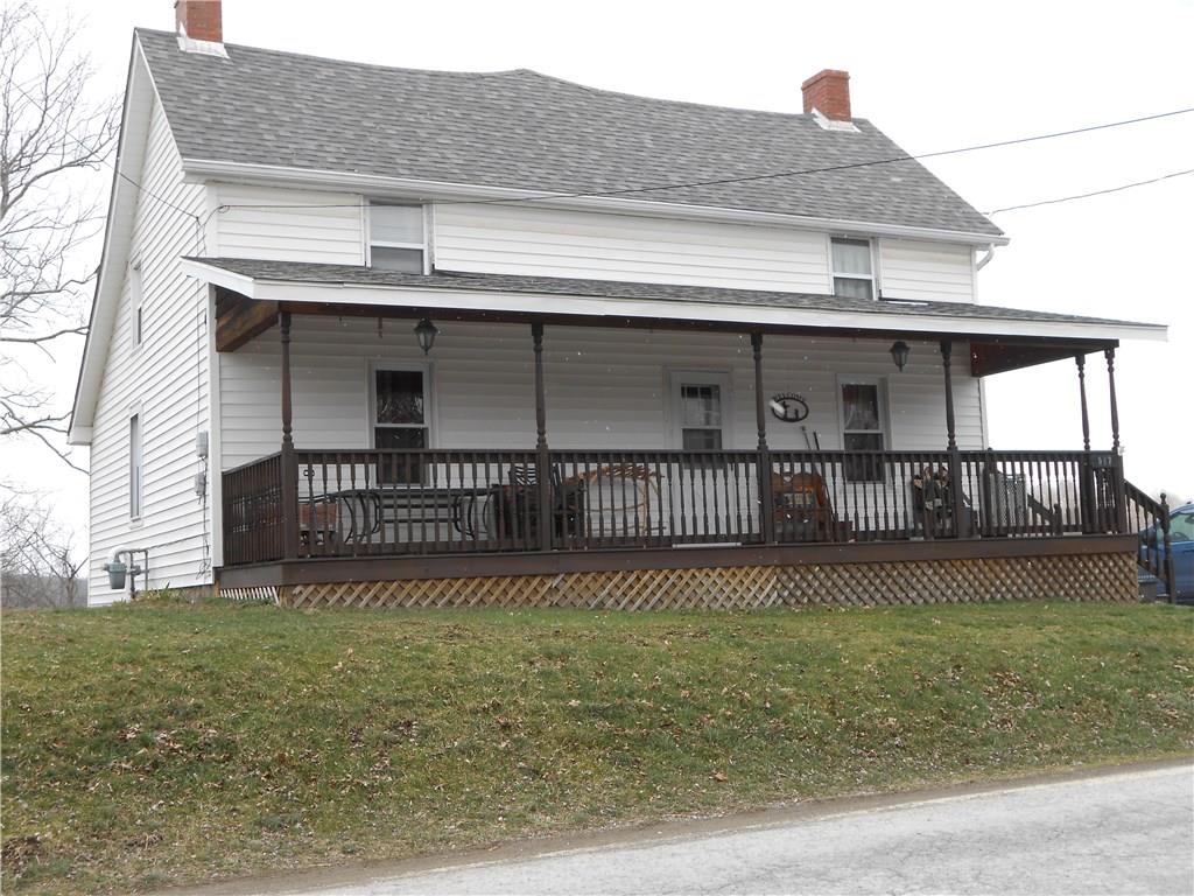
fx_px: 1518
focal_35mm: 44
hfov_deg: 42.9
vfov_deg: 32.9
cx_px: 597
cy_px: 448
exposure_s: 1/200
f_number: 4.5
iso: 80
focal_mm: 7.8
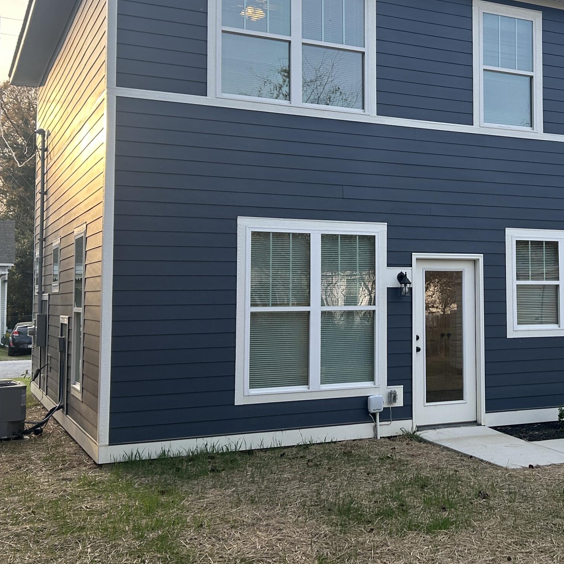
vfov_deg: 36.0
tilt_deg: +4.2
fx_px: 866
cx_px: 426
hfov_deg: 35.2
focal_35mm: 47
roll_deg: +0.6
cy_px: 234
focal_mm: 5.7
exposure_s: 1/814
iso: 50
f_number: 1.5
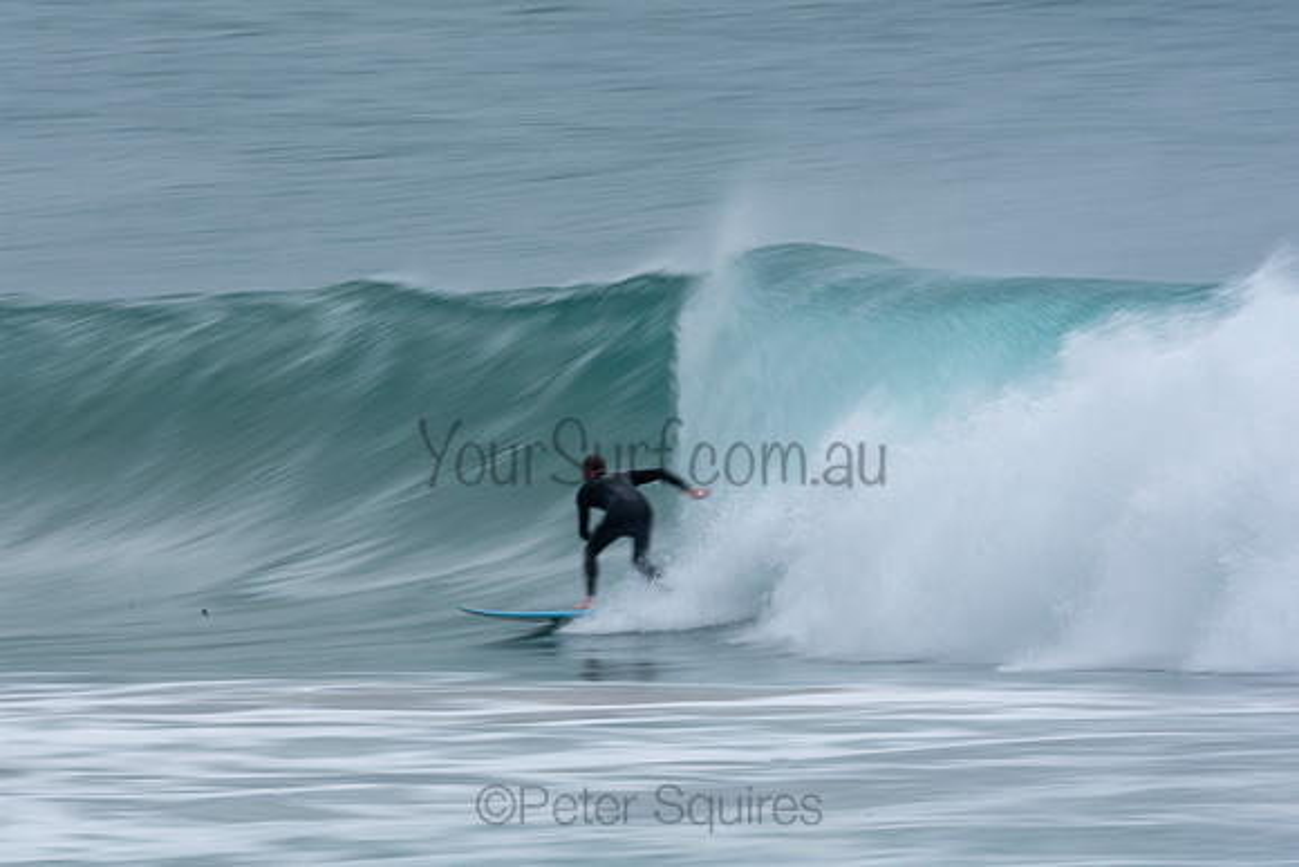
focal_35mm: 750
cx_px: 650
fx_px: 27068
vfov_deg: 1.8
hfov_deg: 2.7
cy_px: 434
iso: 100
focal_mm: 500
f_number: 25
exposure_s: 1/25
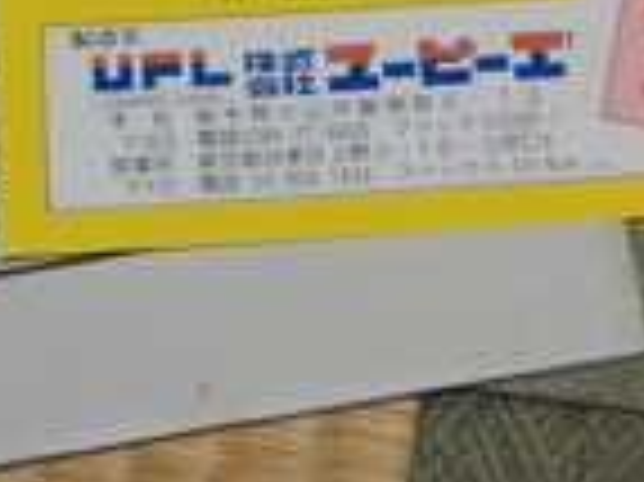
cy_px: -405
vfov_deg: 6.8
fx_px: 3978
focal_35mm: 214
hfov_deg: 9.2
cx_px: 495
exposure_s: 1/30
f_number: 4.5
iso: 400
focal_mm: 9.2
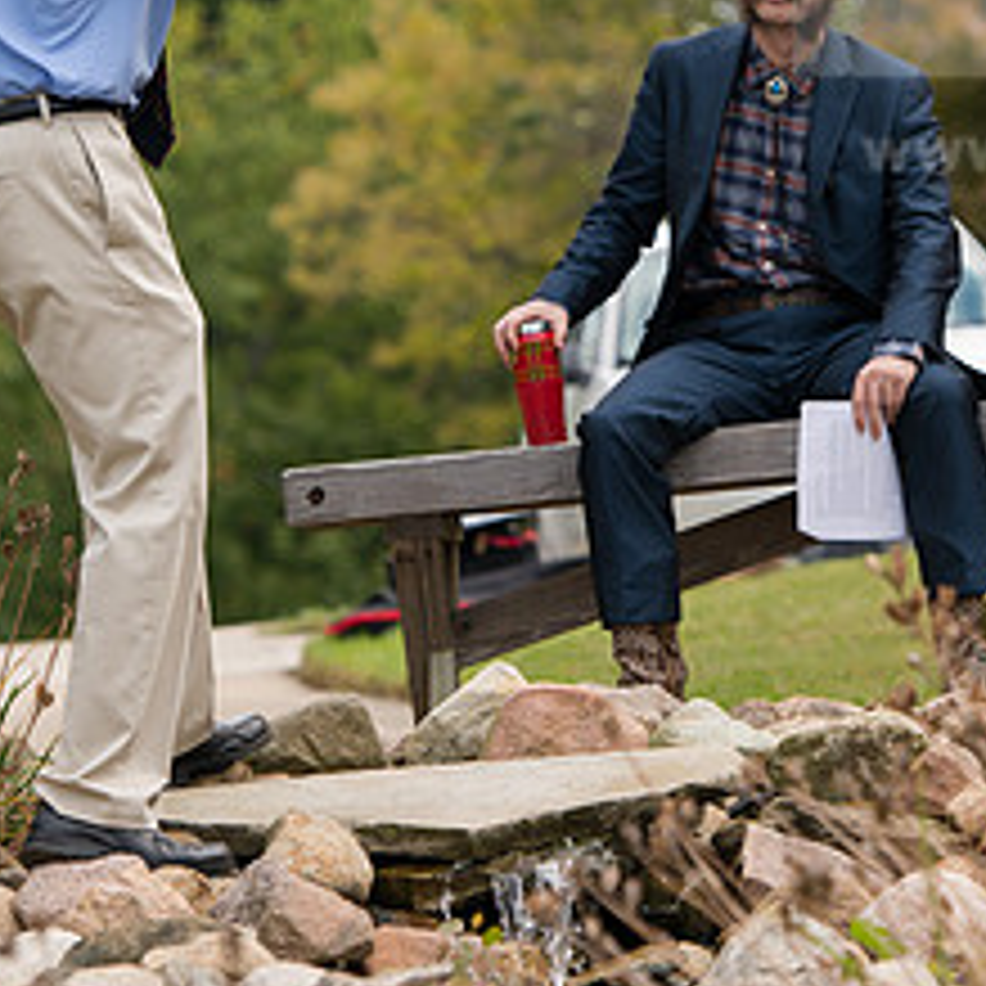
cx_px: 657
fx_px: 9797
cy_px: 245
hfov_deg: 5.8
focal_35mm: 304
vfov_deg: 5.8
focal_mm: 135
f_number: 4.5
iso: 125
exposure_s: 1/640
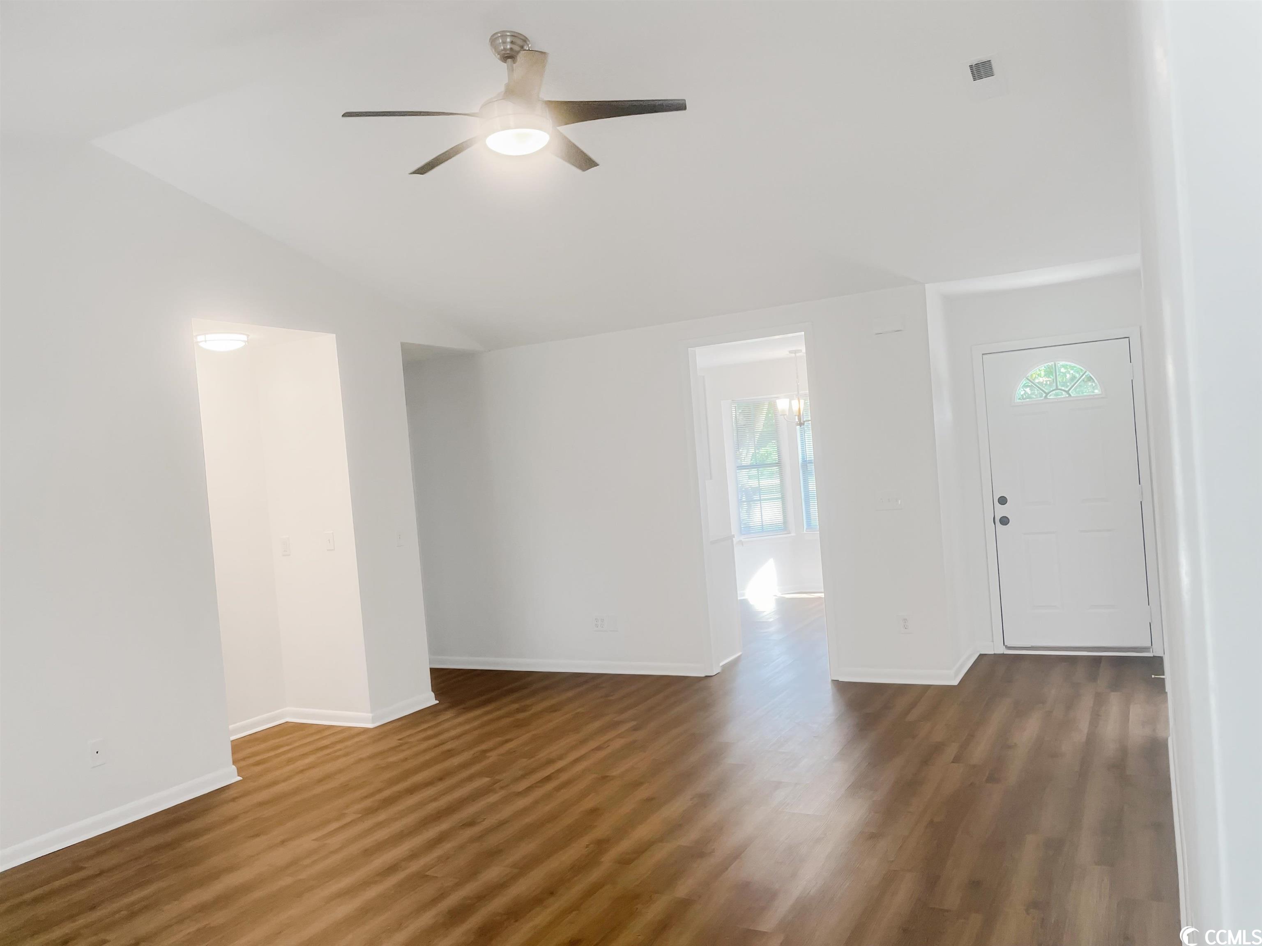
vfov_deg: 53.1
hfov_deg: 67.3
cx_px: 631
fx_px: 948
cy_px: 473
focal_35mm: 26
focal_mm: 4.2
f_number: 1.6
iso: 125
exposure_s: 1/120
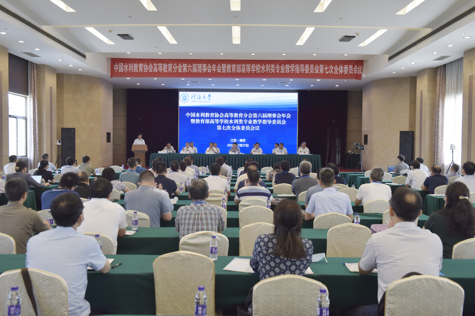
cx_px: 238
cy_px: 158
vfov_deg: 35.1
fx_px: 501
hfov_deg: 50.7
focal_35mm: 38
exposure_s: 1/125
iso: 2000
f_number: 5.6
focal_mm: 38
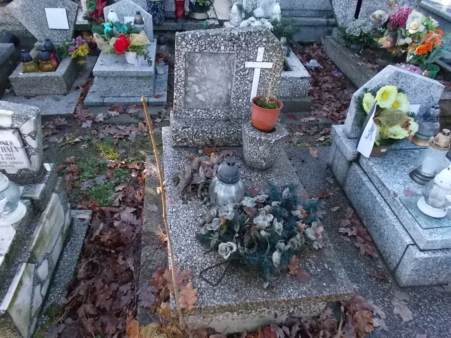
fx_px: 339
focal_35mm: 26
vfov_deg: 53.1
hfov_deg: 67.3
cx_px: 226
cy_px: 169
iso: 400
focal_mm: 4.6
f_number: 3.2
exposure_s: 1/320
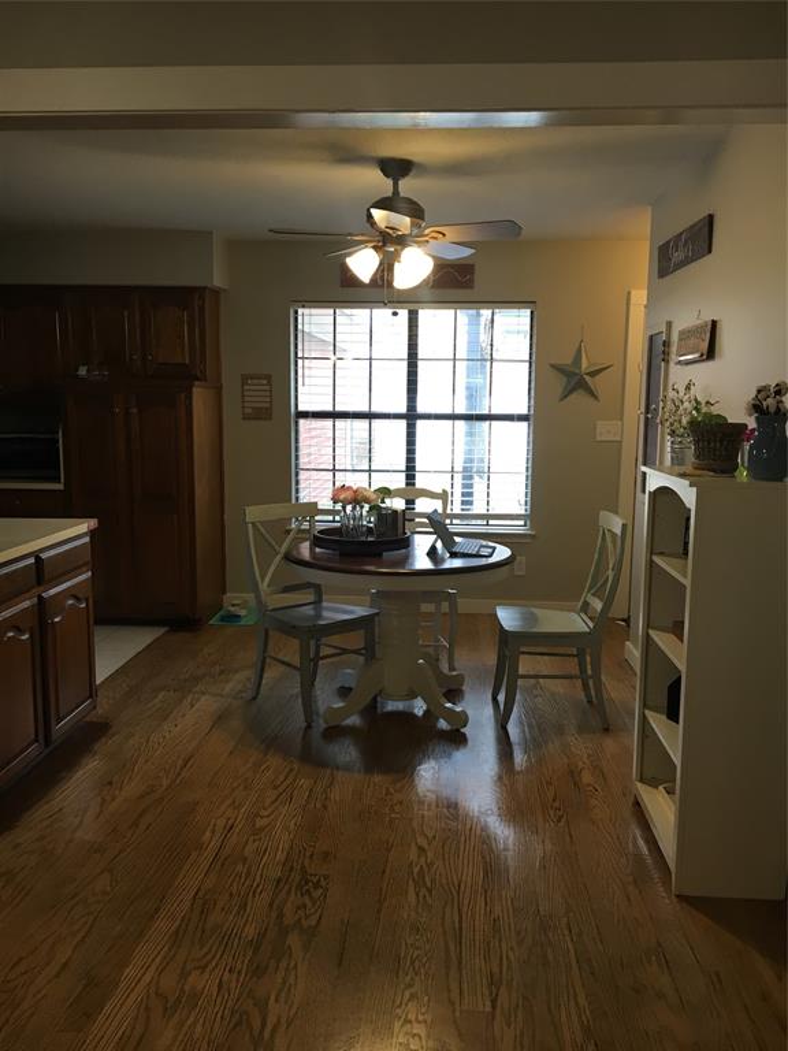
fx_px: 880
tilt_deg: -6.0
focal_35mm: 29
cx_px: 394
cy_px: 526
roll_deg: +0.1
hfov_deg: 48.2
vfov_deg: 61.7
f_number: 2.2
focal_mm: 4.15
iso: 64
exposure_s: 1/30
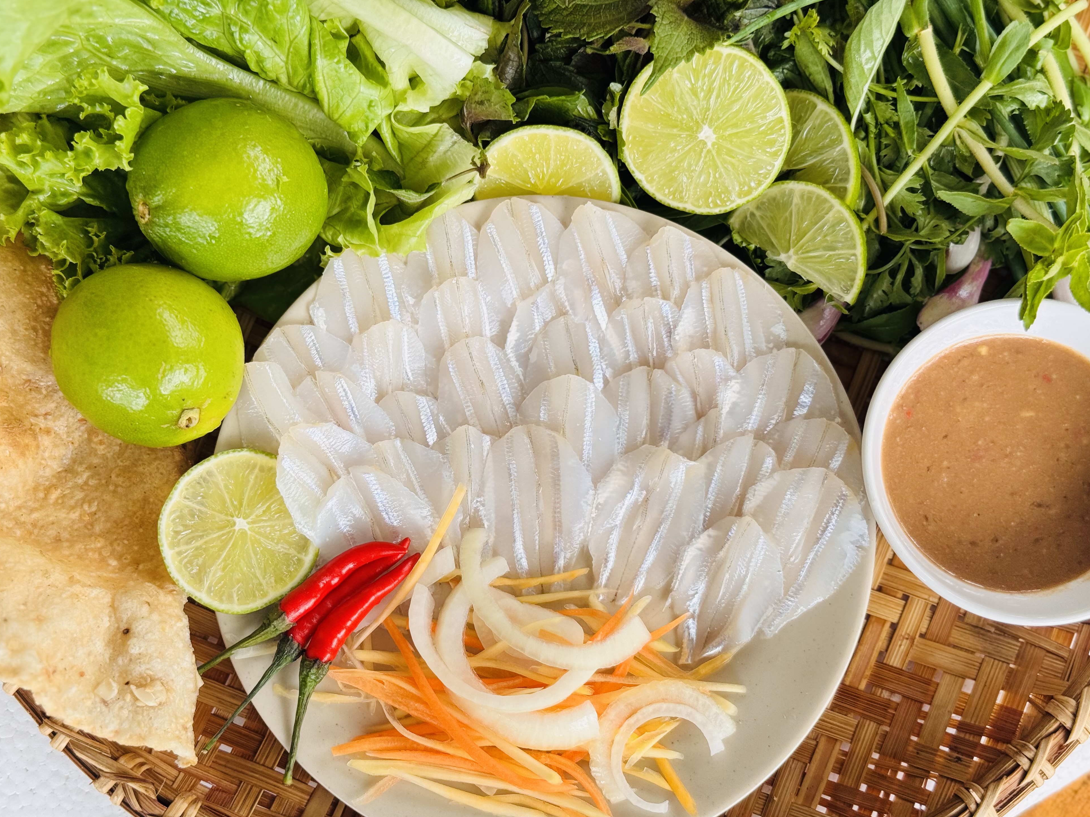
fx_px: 1574
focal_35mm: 50
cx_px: 528
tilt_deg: -84.7
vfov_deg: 29.1
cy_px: 421
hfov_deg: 38.2
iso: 50
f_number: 1.78
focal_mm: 6.76
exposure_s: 1/207
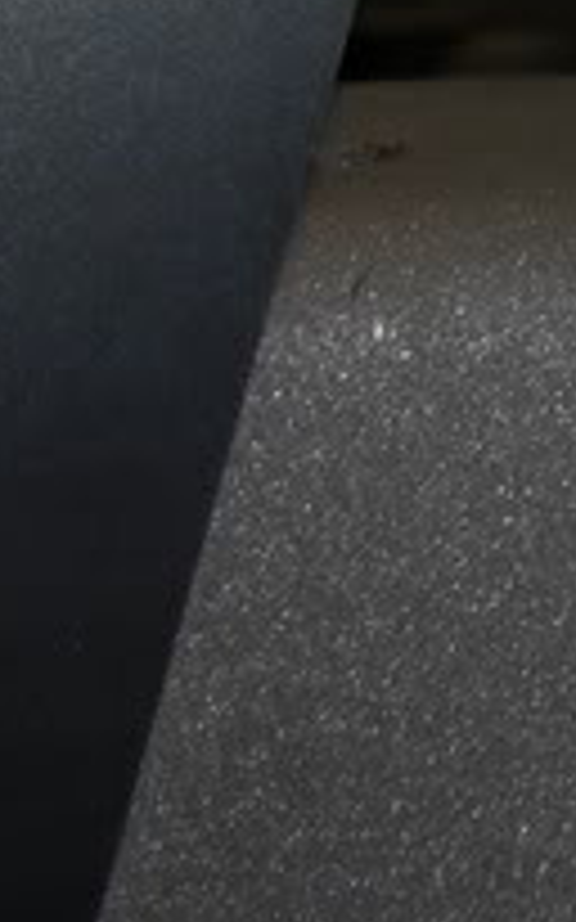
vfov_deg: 10.2
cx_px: 1386
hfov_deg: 6.2
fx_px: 5052
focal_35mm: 201
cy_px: -351
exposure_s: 1/30
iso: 80
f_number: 2.8
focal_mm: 7.9
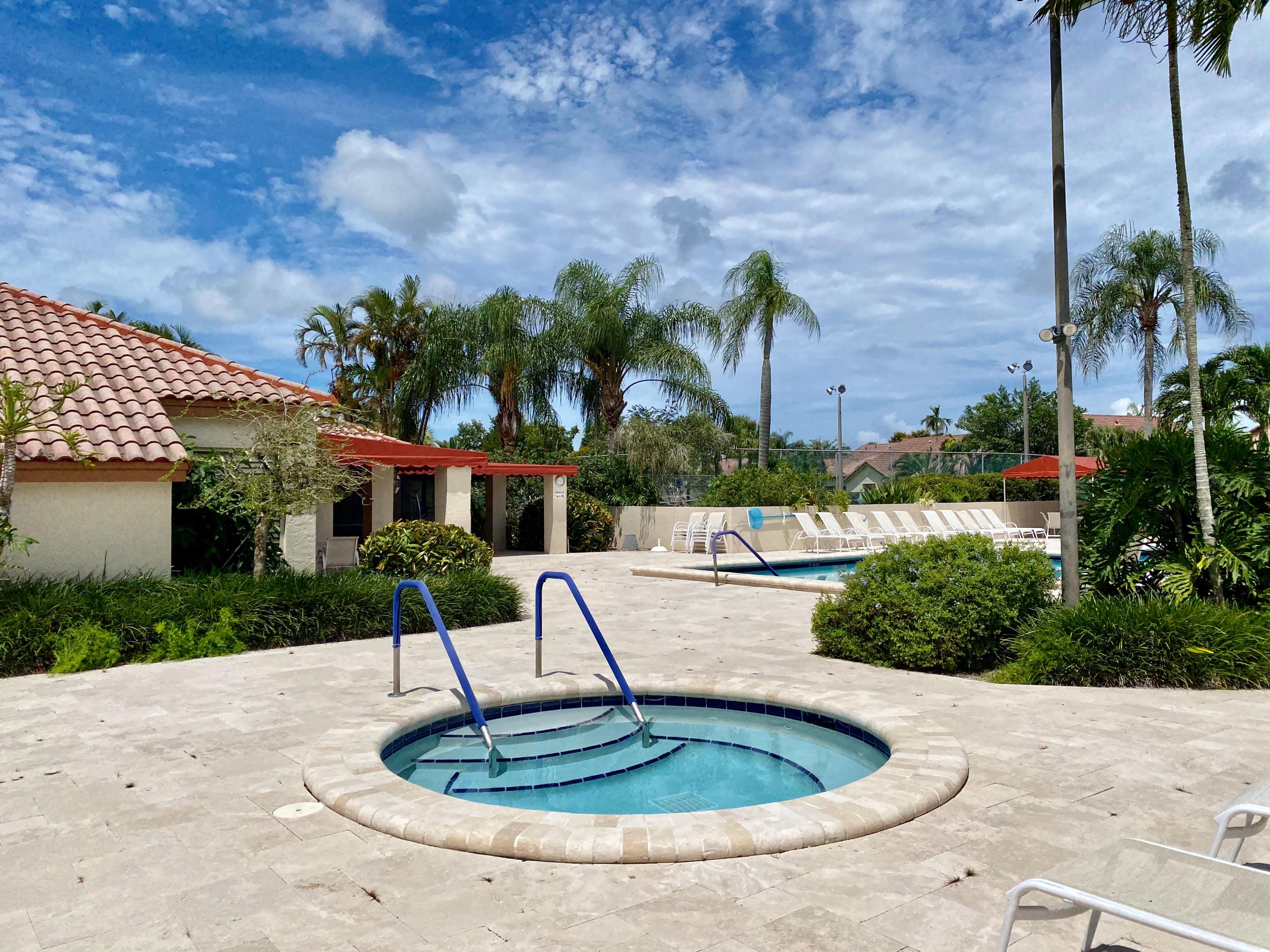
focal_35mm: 26
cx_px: 635
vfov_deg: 53.1
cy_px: 476
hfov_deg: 67.3
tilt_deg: +1.8
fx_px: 954
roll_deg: +0.6
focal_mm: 4.25
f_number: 1.8
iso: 32
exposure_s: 1/8197
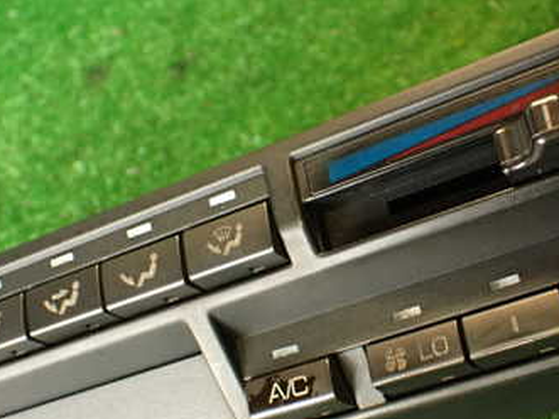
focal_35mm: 58
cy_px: 257
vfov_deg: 25.2
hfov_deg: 33.1
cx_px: 350
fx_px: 936
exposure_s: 1/30
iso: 250
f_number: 2.4
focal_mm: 5.79
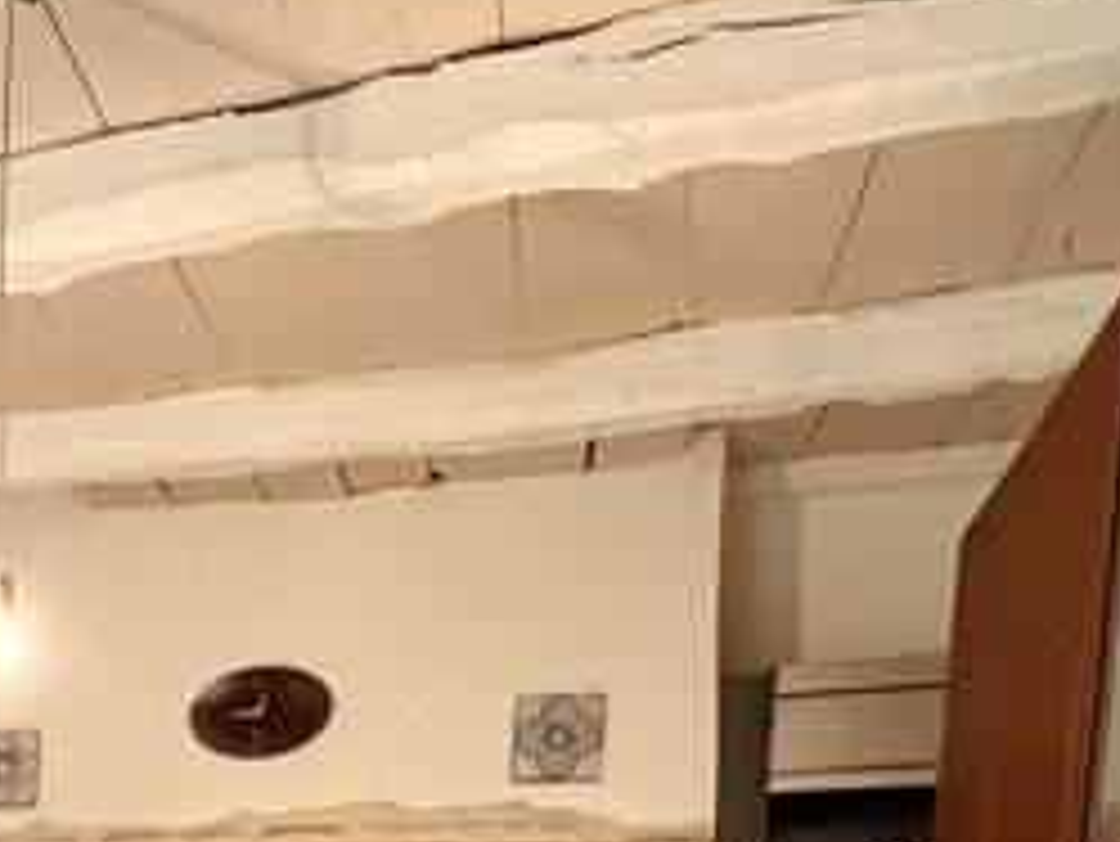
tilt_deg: -6.9
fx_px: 1457
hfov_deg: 37.6
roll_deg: -1.4
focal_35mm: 45
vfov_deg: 25.4
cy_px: 1216
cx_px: 0
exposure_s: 1/55
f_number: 2.2
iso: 500
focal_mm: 2.22
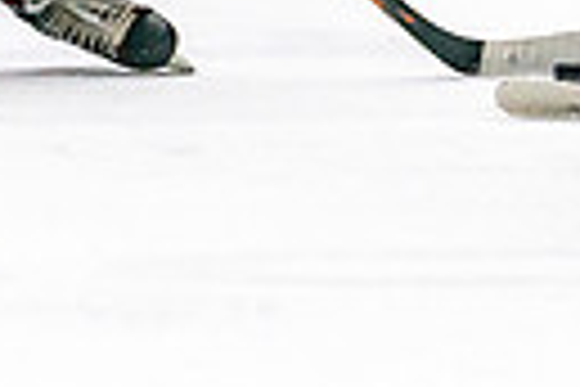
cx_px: 148
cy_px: -526
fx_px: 15256
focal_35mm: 947
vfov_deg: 1.4
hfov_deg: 2.2
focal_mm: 144
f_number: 2.8
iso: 3200
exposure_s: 1/1250
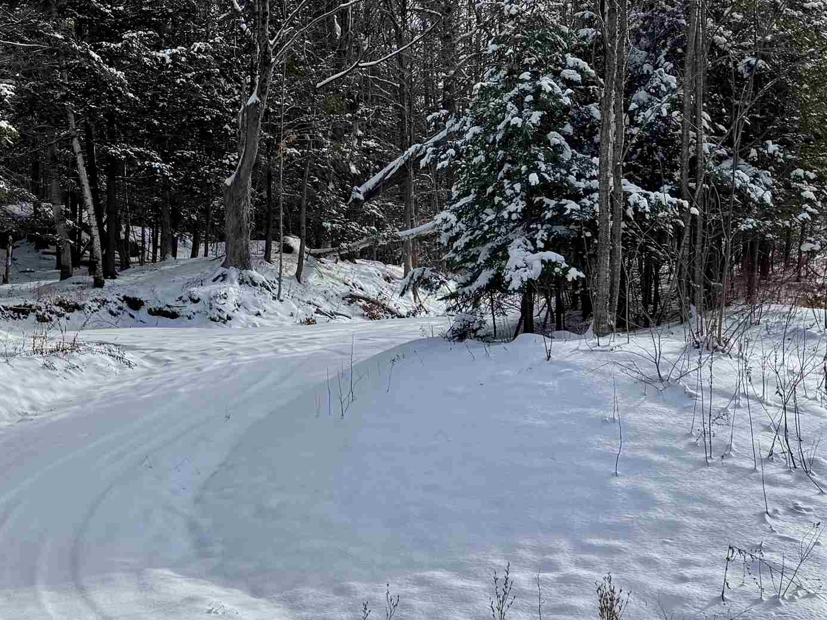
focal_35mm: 53
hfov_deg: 32.5
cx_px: -47
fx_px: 1266
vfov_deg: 27.5
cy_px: 257
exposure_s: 1/4049
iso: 80
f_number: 1.78
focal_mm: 6.76
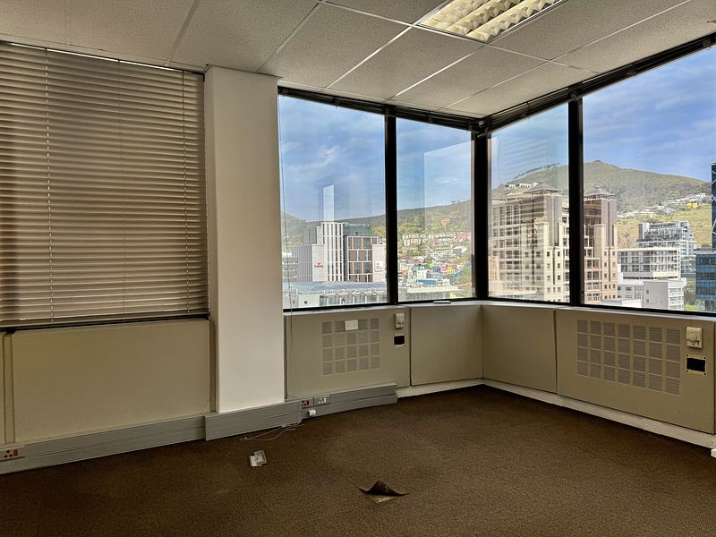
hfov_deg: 71.6
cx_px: 358
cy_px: 268
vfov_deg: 56.8
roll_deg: +0.9
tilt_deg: -1.1
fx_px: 496
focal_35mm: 24
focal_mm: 6.76
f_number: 1.78
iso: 80
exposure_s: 1/445
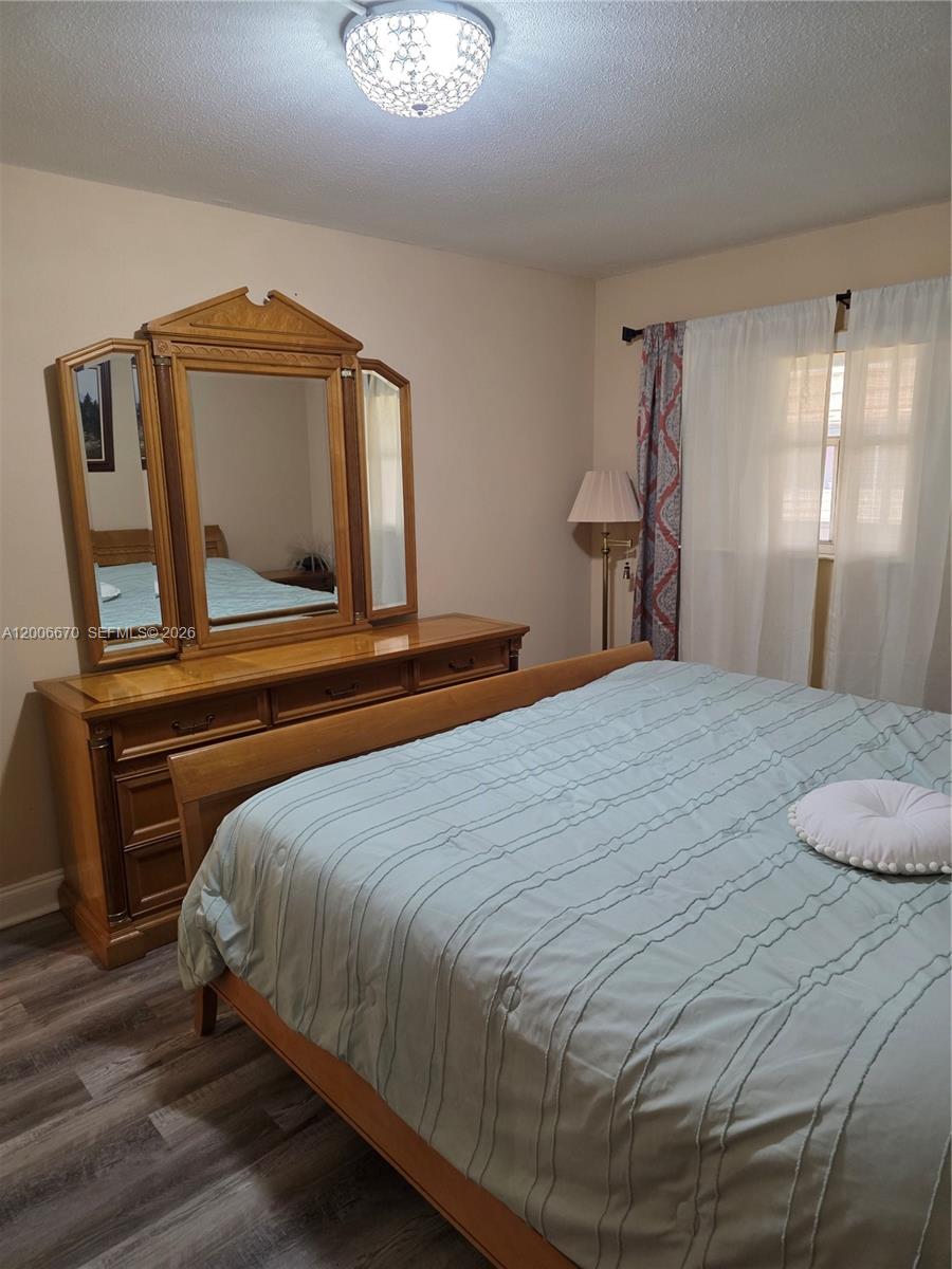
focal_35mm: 23
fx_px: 843
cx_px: 476
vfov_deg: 73.9
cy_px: 634
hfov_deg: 58.9
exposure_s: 1/120
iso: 400
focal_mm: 6.3
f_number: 1.7
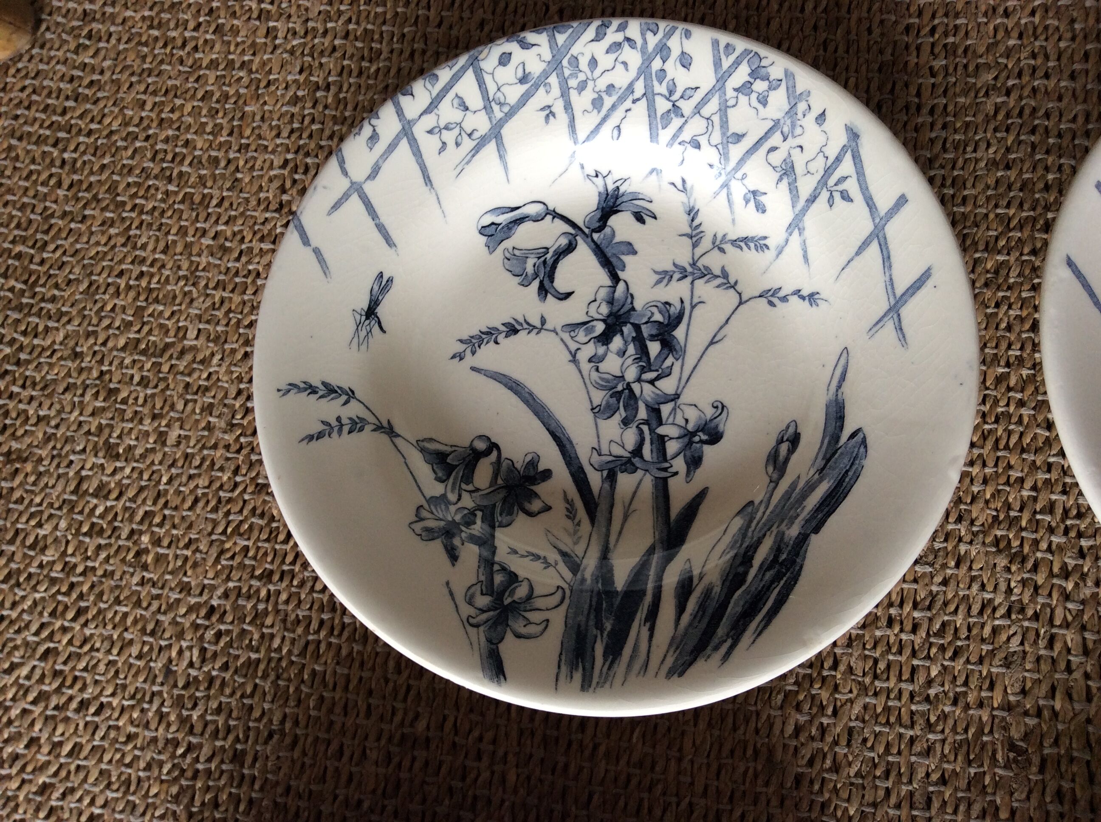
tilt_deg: -73.9
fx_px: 1016
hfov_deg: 56.9
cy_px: 411
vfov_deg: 44.1
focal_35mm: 32
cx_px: 550
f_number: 2.4
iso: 50
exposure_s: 1/25
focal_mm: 3.3
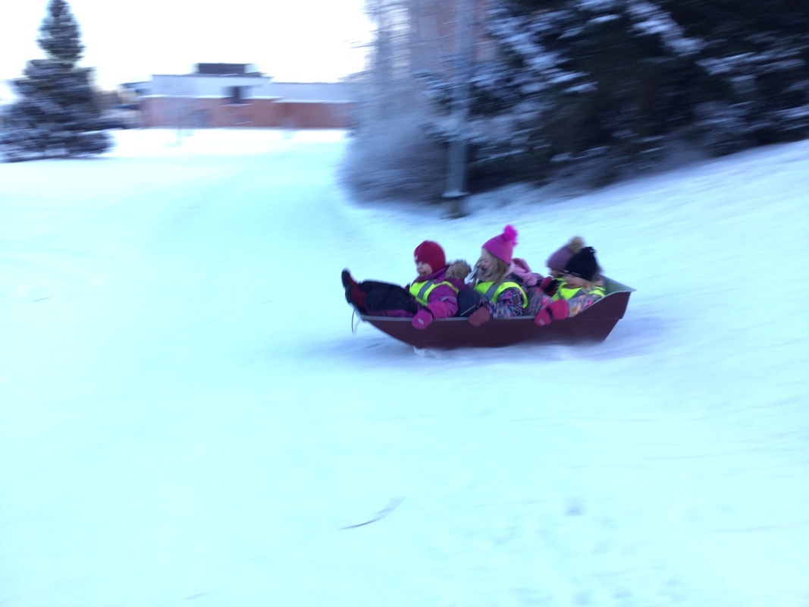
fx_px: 724
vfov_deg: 45.4
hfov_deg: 58.4
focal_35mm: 31
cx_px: 404
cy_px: 304
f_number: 2.4
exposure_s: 1/50
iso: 32
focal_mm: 3.3
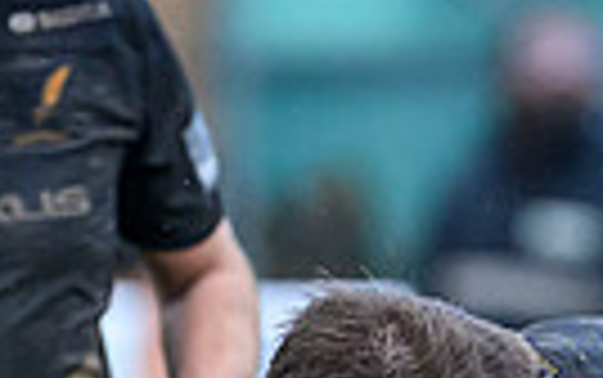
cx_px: 717
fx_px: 39326
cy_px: 1110
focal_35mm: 2391
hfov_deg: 0.9
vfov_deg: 0.6
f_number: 4
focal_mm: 400
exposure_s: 1/2000
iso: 4000
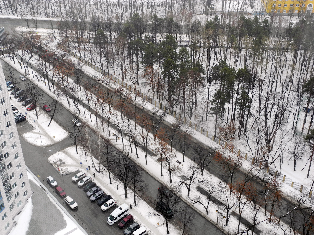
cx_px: 157
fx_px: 372
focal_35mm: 41
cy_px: 118
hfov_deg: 45.8
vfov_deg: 35.1
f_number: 4.5
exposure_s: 1/48.6
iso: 100
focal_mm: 8.8
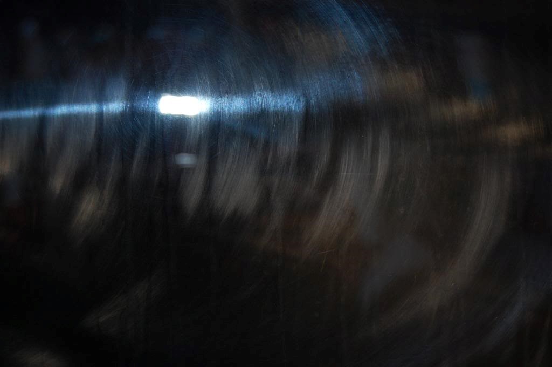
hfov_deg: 31.9
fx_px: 965
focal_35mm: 63
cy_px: 184
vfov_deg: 21.5
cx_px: 276
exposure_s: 1/60
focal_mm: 42
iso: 400
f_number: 5.3
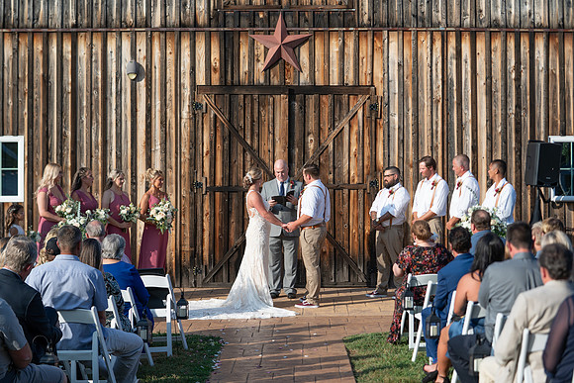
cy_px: 192
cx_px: 287
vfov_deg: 16.3
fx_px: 1340
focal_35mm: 84
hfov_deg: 24.2
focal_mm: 84
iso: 100
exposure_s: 1/800
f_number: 4
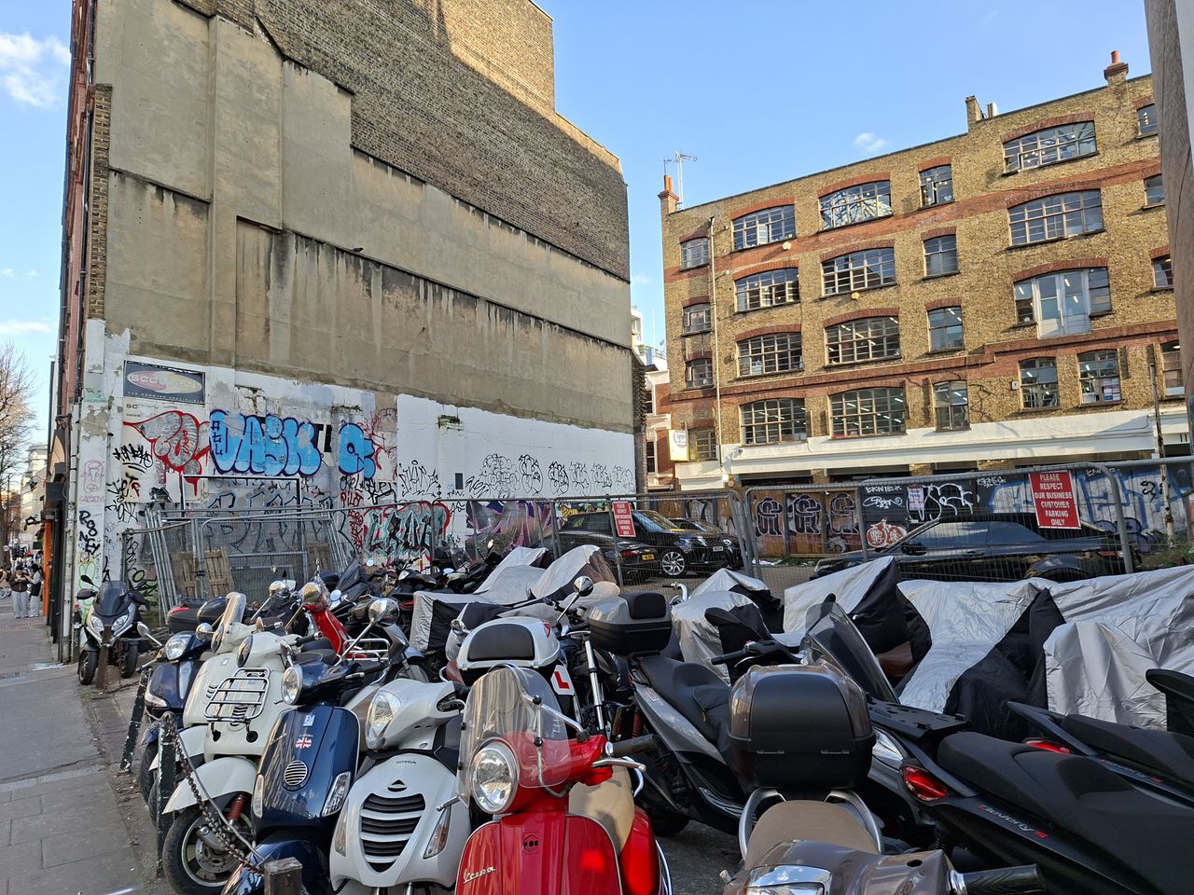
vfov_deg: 58.9
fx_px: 793
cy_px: 448
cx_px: 597
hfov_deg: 73.9
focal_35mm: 23
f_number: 1.8
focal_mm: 5.54
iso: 50
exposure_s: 1/608
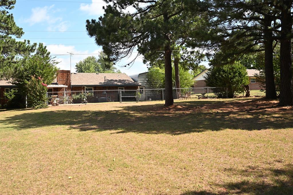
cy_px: 98
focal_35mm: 36
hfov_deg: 53.1
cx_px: 146
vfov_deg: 36.9
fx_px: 293
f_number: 4.5
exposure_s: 1/1000
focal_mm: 24
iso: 200
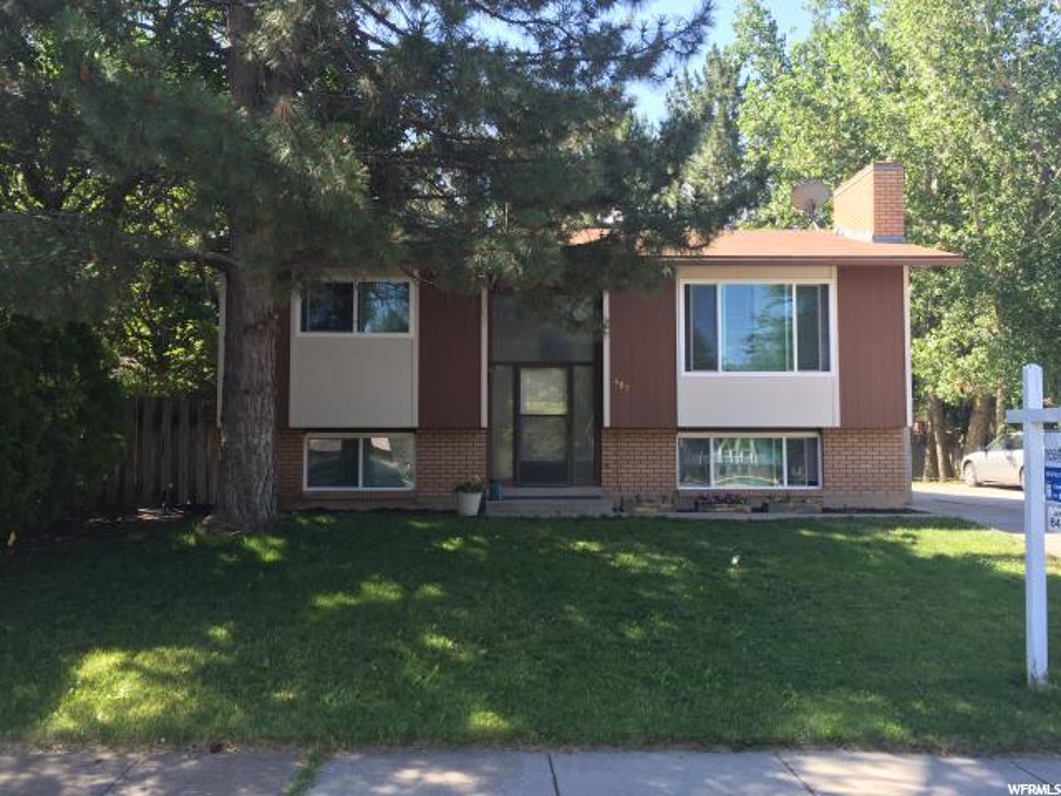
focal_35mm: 29
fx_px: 889
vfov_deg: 48.2
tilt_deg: +4.5
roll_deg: -1.8
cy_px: 398
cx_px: 530
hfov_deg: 61.7
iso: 32
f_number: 2.2
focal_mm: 4.15
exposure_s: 1/275
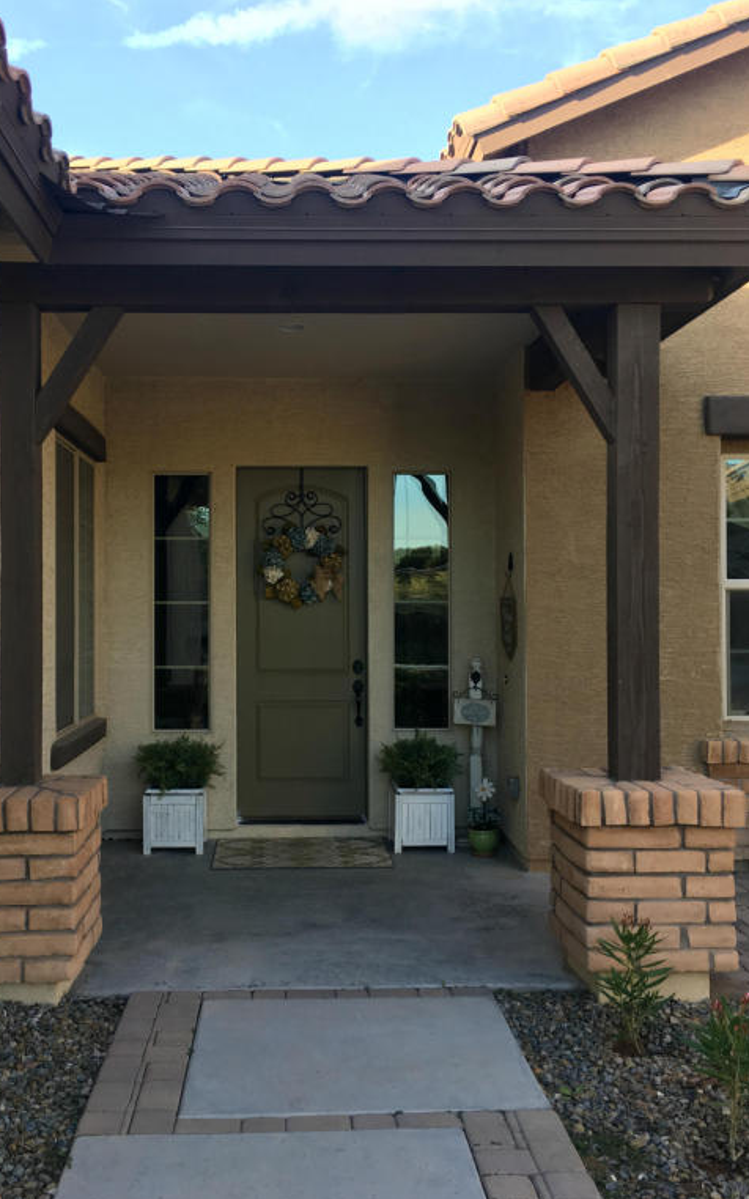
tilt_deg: +0.8
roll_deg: -1.3
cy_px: 603
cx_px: 316
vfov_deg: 61.2
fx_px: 1013
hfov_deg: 40.5
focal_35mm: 31
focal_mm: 4.15
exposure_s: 1/120
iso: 32
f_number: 2.2
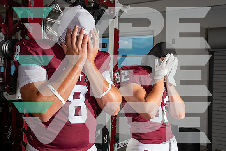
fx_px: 239
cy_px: 76
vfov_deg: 35.1
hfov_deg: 50.7
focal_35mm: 38
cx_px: 113
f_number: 5.6
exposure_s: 1/250
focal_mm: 38
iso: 200
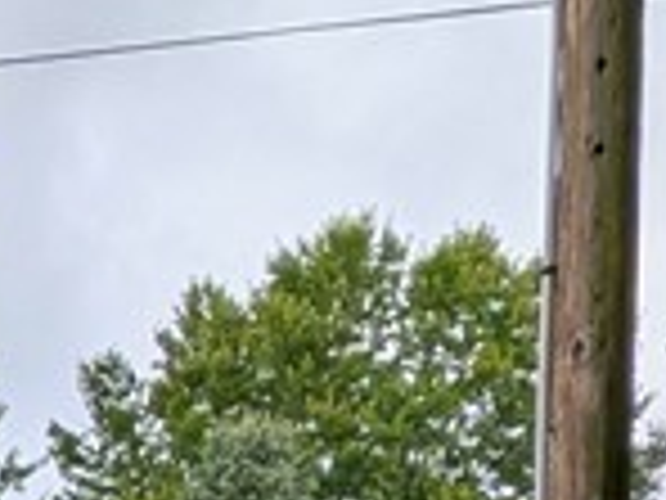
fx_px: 1597
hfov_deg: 18.1
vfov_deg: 14.2
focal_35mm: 83
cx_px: -565
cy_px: 1063
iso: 58
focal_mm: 2.02
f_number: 1.7
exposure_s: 1/714
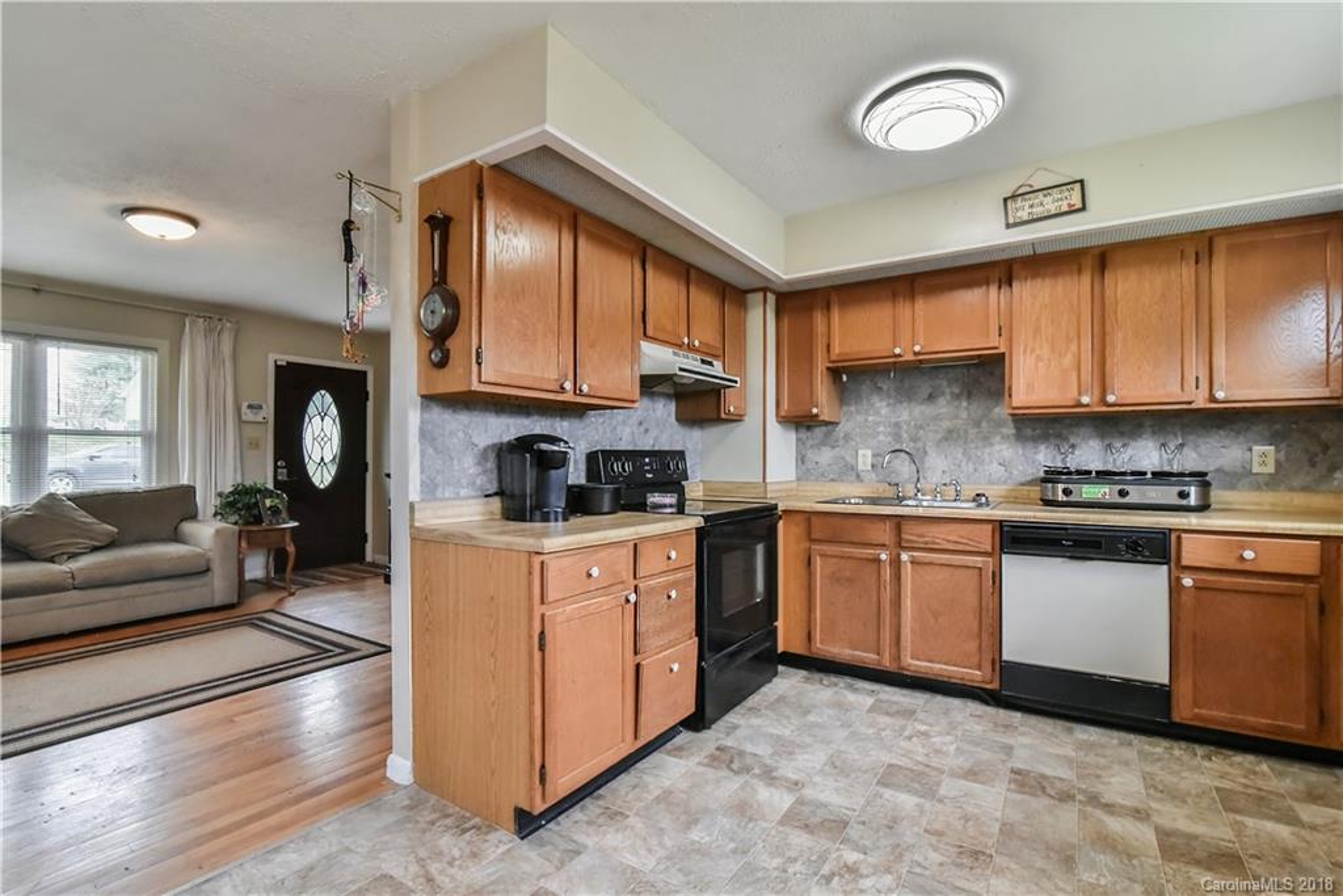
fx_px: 597
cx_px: 672
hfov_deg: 96.7
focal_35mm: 16
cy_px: 448
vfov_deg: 73.8
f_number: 11
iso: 4000
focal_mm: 16
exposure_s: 1/125
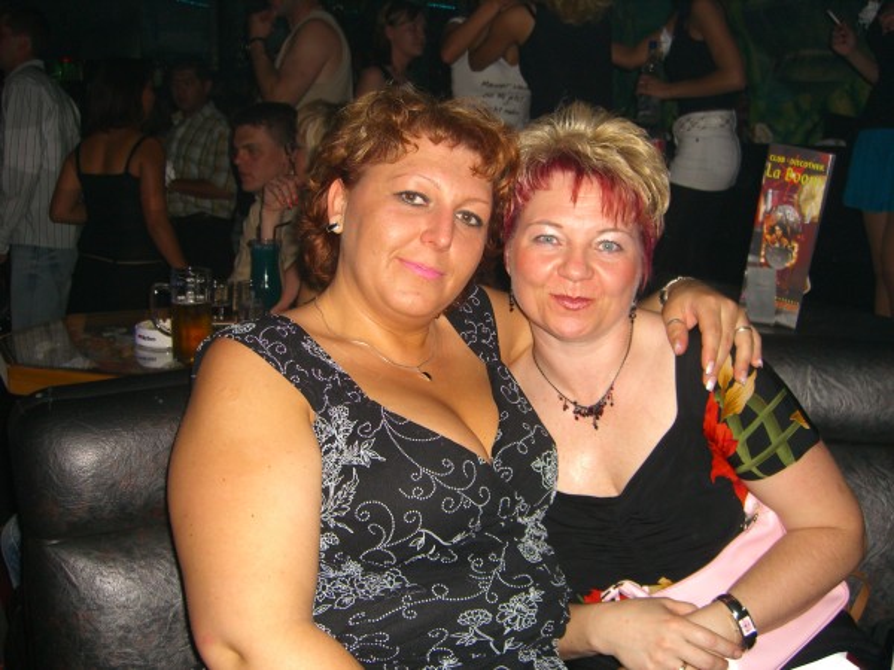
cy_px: 335
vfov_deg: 37.7
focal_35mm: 38
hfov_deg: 49.0
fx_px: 981
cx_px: 447
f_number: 2.8
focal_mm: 7.9
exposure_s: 1/60
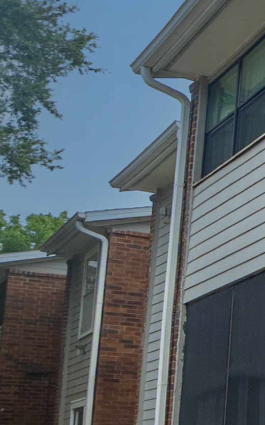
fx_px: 833
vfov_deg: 28.3
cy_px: 303
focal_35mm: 72
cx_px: 914
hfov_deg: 9.7
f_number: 6.3
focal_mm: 10
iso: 100
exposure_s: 1/320
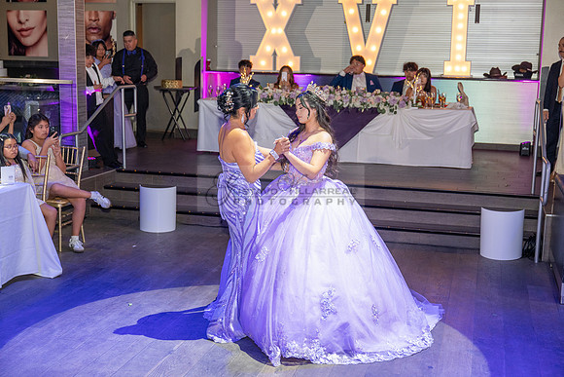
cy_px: 188
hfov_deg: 41.1
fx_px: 752
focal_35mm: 48
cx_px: 282
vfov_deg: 28.1
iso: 1000
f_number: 3.5
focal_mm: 48
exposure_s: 1/125
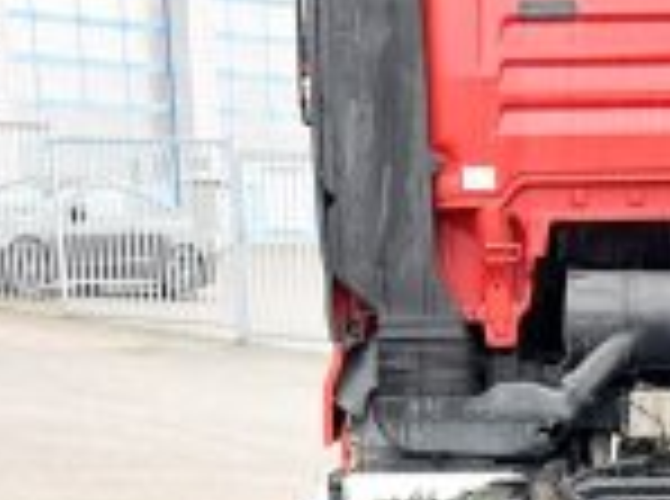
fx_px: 2163
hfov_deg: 17.2
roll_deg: -1.3
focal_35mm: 112
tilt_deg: -18.9
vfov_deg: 11.5
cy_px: 1072
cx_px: 683
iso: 125
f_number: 1.5
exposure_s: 1/121
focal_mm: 5.7
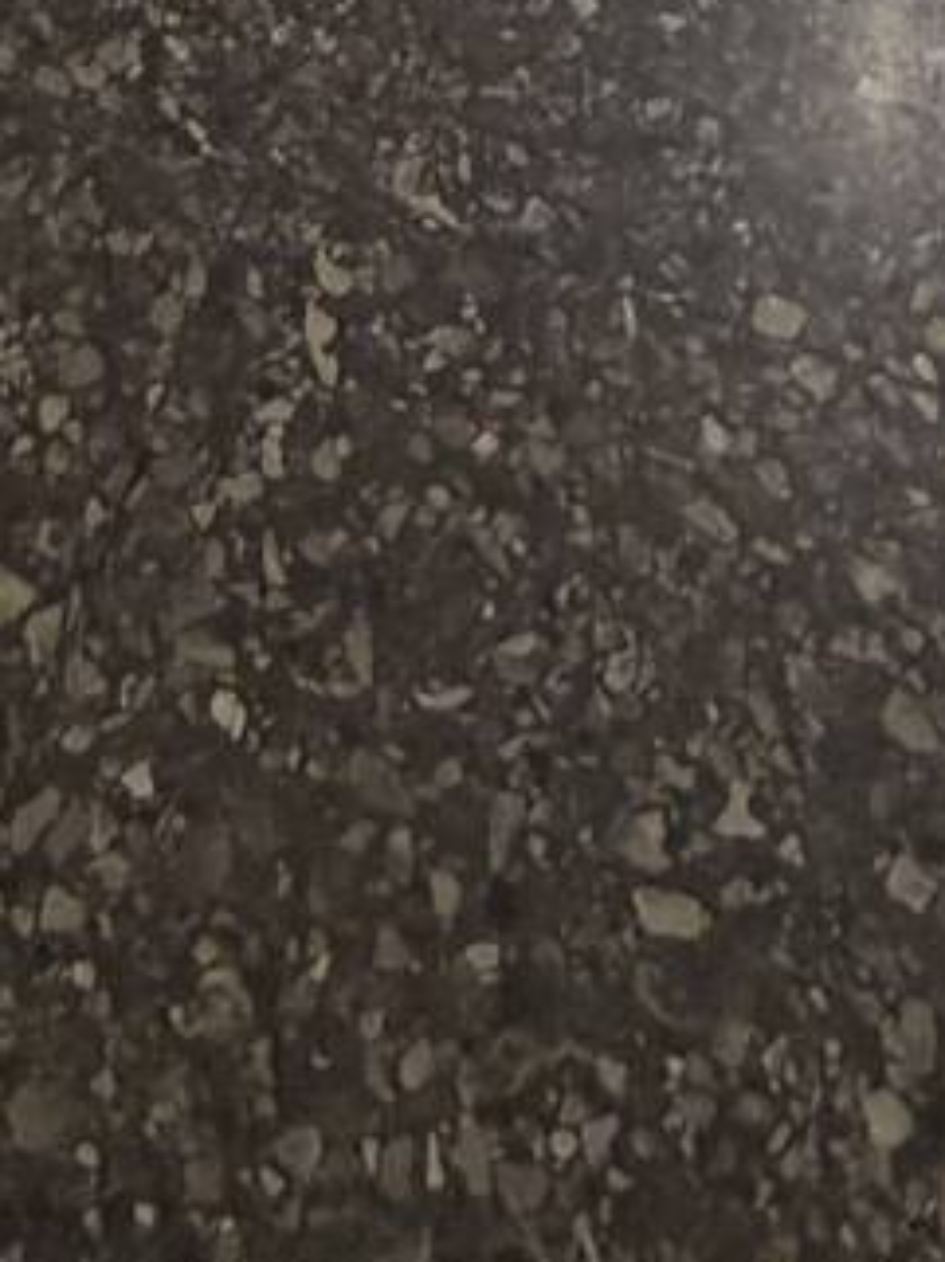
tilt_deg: -2.9
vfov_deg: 11.8
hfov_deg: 16.8
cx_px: 176
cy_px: -2442
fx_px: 3171
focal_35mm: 87
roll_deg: +0.9
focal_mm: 2.22
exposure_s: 1/121
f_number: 2.2
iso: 160
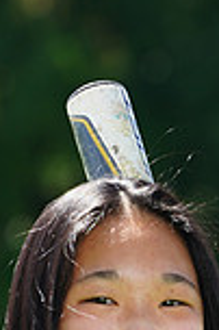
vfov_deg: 1.9
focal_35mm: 1076
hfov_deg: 1.3
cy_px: 599
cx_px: 104
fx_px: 9840
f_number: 9
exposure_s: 1/200
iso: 200
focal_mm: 282
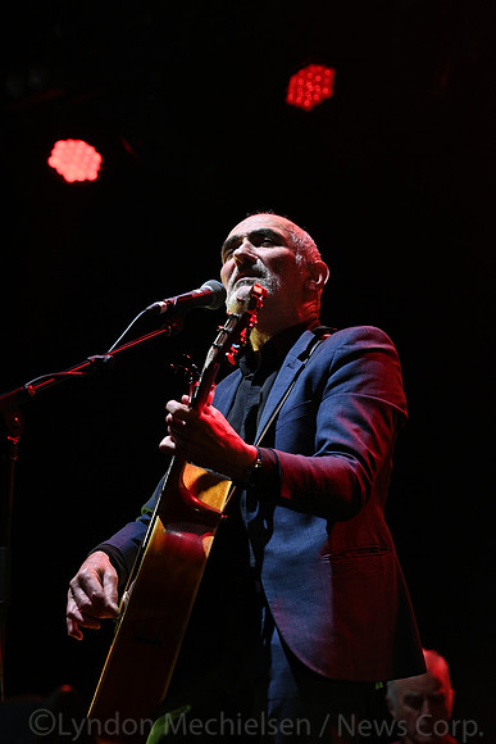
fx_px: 2685
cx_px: 248
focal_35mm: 130
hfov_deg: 10.6
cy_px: 372
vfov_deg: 15.8
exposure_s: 1/200
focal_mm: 130
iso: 4500
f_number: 7.1
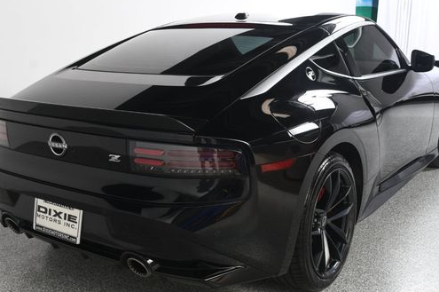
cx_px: 228
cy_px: 149
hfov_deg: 44.5
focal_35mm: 44
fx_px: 536
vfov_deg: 30.5
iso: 100
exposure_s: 1/160
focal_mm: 23
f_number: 6.3
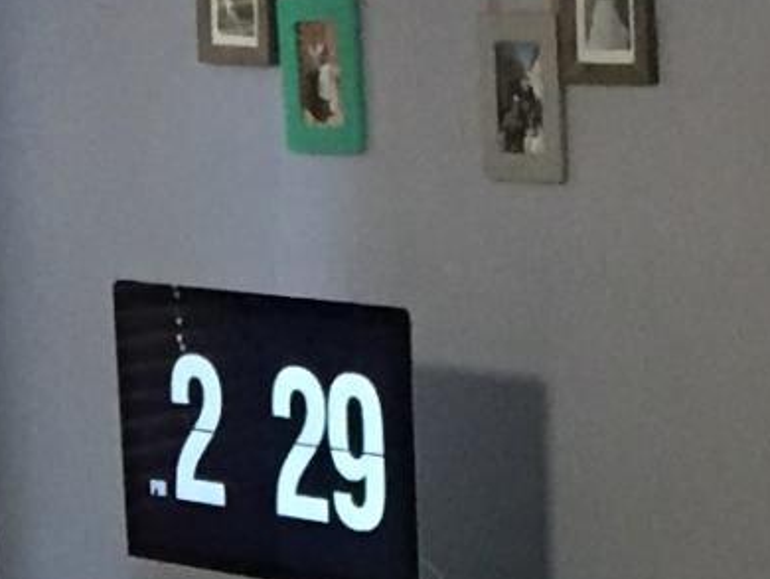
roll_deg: +3.1
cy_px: 1061
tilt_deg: -15.1
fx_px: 4963
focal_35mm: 223
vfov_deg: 6.5
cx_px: -160
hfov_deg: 8.8
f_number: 2.2
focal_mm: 4.15
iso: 250
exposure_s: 1/20
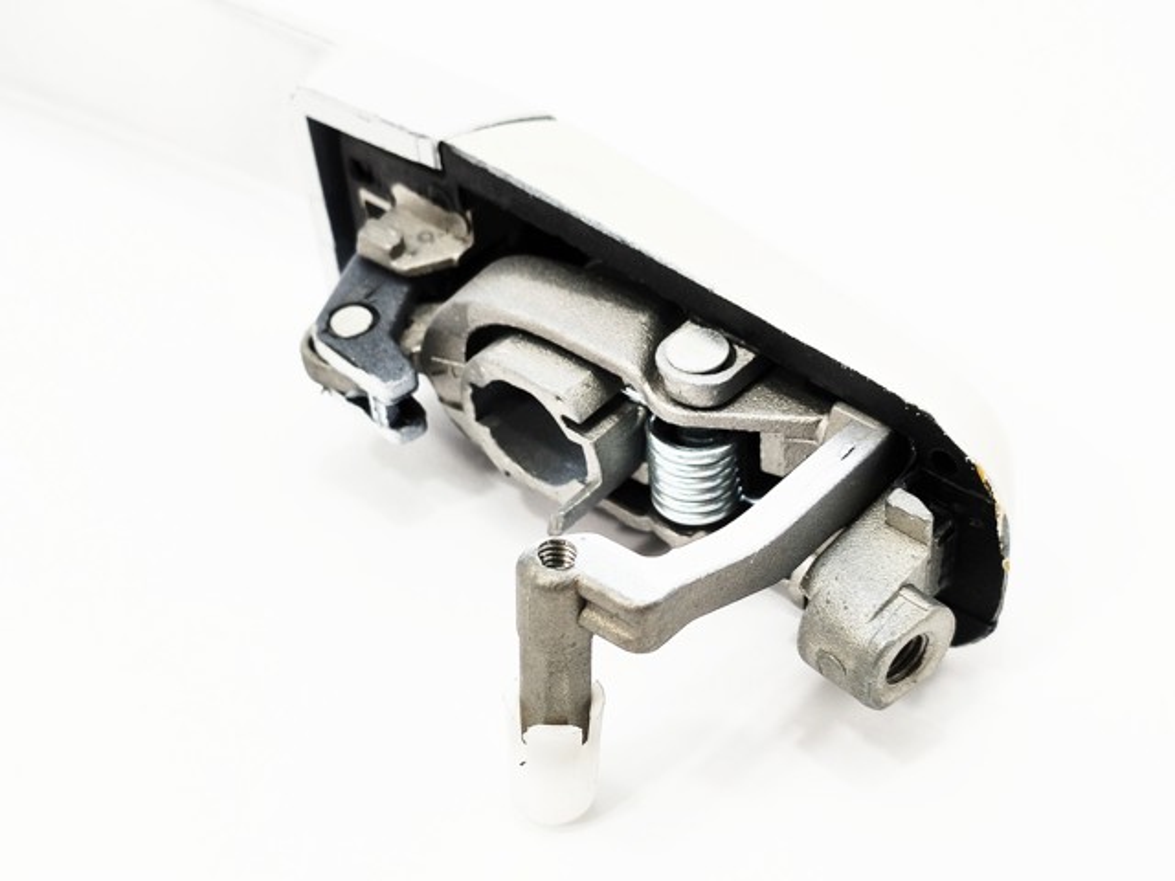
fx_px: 1731
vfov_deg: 28.6
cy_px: 440
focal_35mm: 51
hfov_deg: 37.5
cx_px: 588
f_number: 1.75
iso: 112
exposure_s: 1/124
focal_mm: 4.75
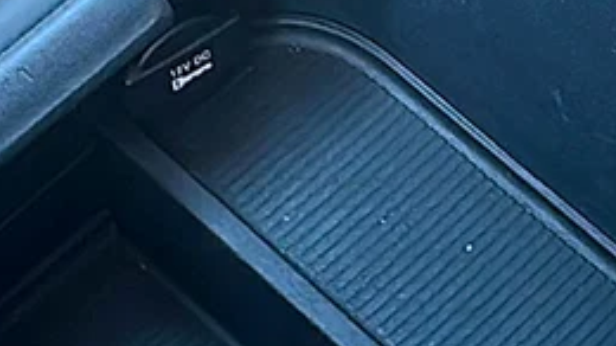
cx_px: 358
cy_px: 72
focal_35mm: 129
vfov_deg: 9.4
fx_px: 2106
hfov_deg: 16.6
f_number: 1.78
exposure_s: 1/50
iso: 100
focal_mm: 6.86
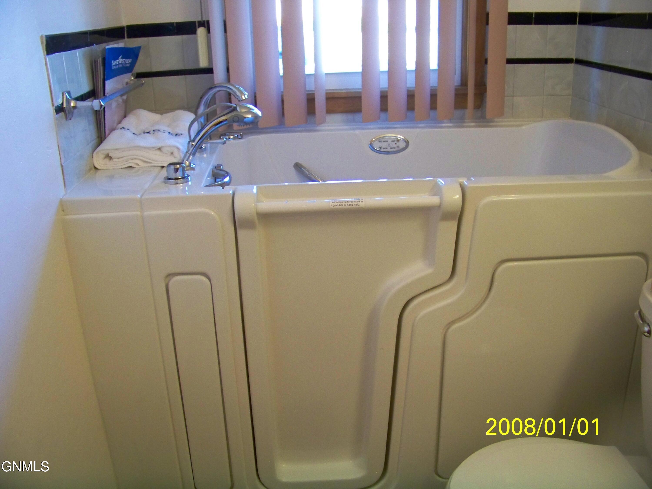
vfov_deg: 42.9
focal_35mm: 33
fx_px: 622
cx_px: 326
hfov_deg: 55.4
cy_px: 244
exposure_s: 1/30
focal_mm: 5.85
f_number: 2.8
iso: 320
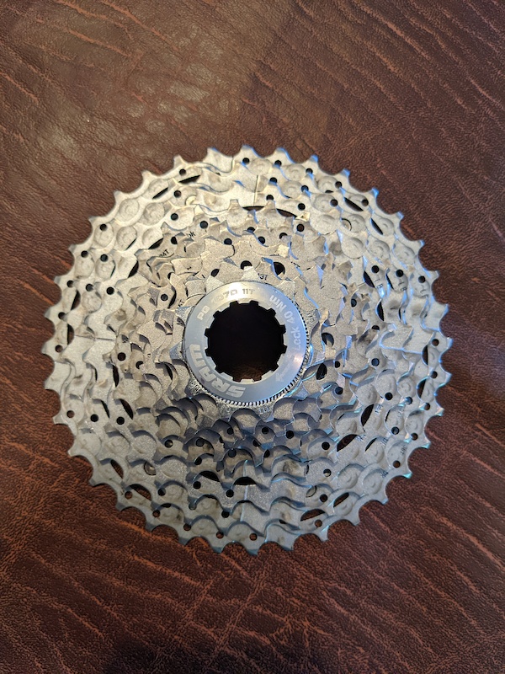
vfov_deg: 65.3
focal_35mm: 27
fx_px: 525
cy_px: 337
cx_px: 252
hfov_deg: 51.4
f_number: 1.73
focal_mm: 4.38
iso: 160
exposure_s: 1/24
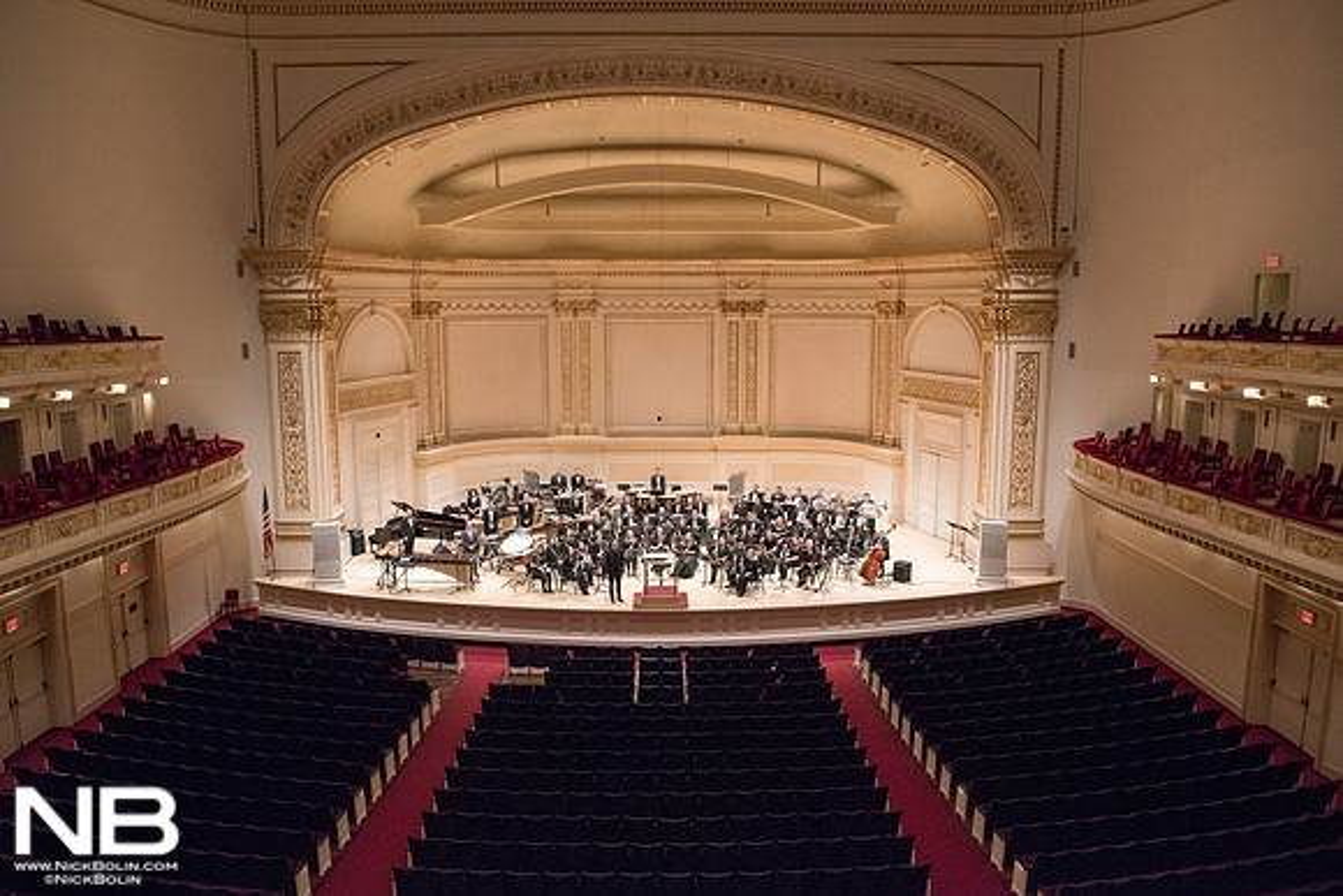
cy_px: 448
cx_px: 672
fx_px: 936
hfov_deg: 71.3
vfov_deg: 51.2
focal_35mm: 25
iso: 6400
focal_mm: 24
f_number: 5.6
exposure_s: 1/125
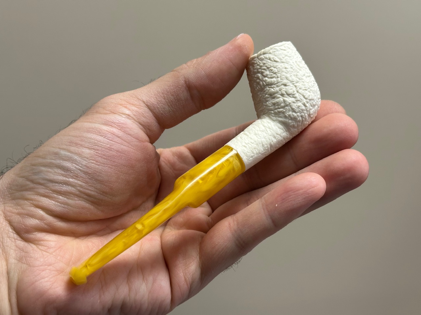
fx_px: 584
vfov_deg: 30.3
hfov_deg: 39.7
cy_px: 158
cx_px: 210
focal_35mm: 48
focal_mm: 6.86
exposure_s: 1/109
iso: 80
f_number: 1.78
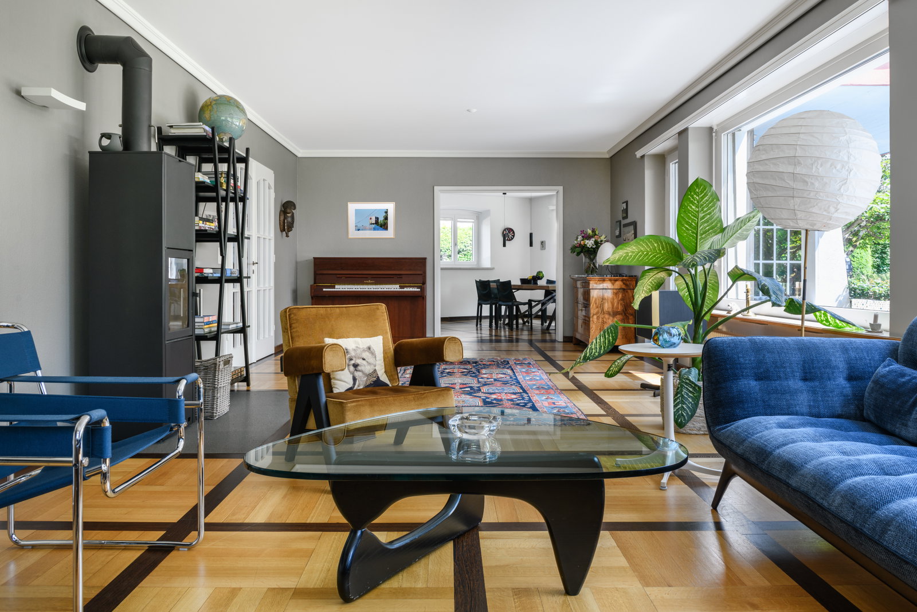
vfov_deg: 49.6
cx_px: 458
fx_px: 662
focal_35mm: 26
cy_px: 306
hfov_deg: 69.4
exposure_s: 1/5
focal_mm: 26
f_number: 11
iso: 64
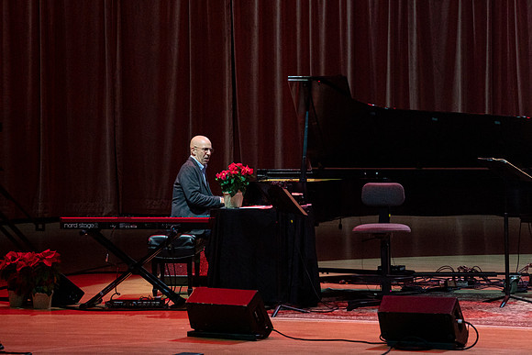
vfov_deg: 5.3
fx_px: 3843
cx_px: 204
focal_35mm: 260
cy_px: 133
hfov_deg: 7.9
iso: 2500
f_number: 6.3
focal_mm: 200
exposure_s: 1/250
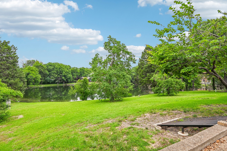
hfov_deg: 86.9
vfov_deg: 64.5
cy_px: 76
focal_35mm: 19
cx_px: 114
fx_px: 120
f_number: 8
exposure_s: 1/500
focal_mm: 19
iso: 400
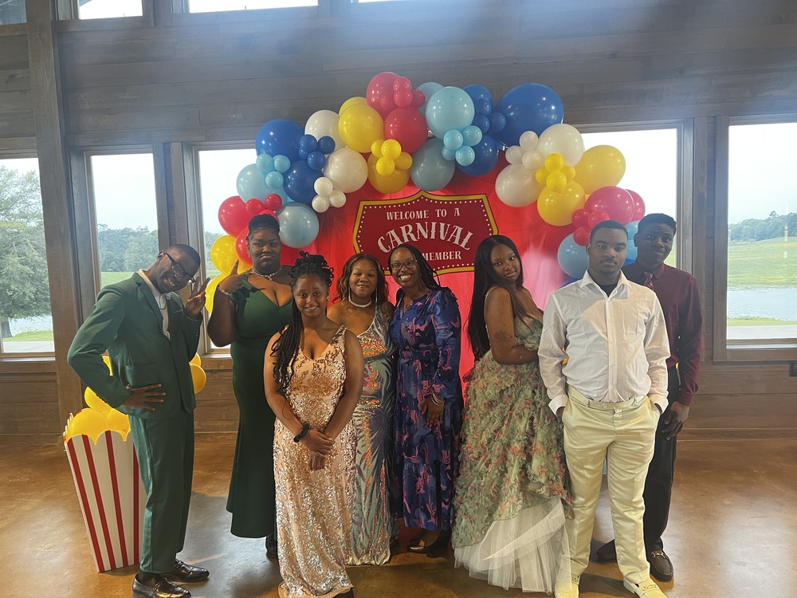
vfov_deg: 53.1
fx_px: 599
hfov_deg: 67.3
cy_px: 299
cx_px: 398
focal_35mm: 26
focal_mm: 5.7
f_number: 1.5
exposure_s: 1/60
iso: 250
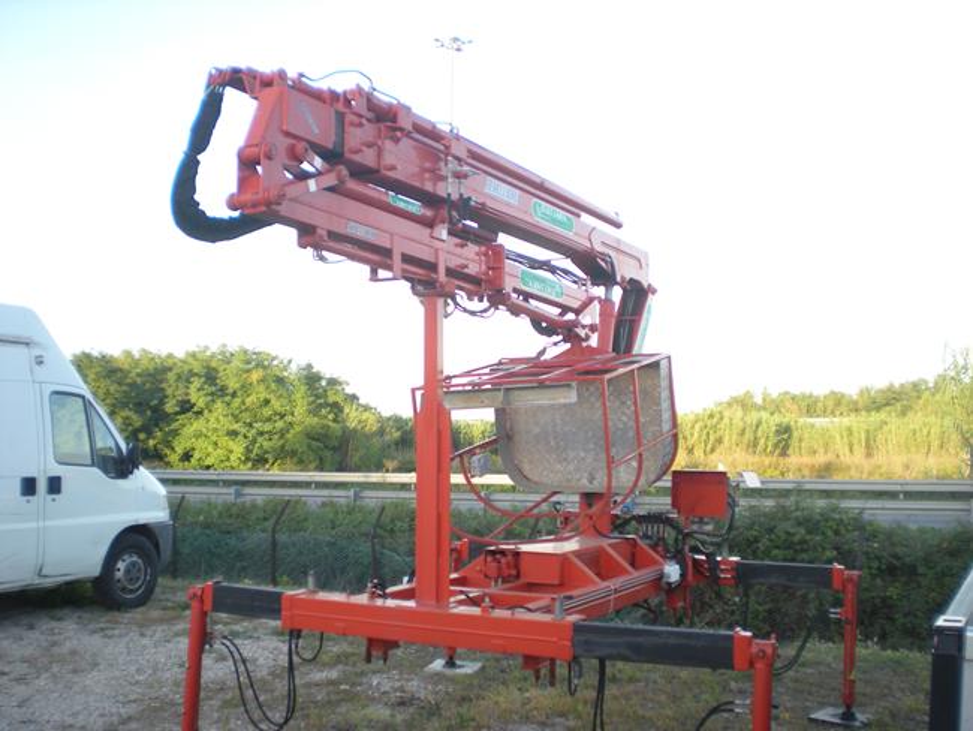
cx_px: 486
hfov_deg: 49.0
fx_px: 1069
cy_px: 366
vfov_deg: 37.7
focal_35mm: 38
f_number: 3.1
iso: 81
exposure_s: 1/120
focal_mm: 6.3
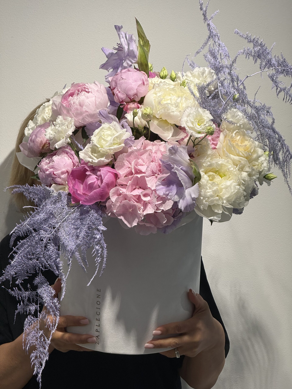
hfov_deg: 12.3
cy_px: 194
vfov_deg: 16.4
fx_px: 1350
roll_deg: -2.7
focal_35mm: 120
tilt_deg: -4.7
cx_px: 146
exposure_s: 1/100
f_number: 2.8
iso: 50
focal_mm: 15.66
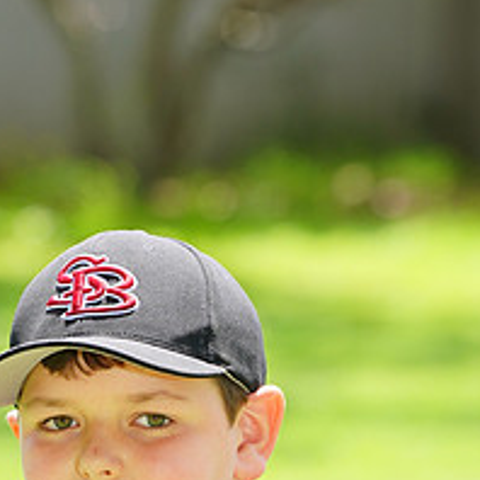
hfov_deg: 2.7
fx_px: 10370
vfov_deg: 2.6
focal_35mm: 661
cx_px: 145
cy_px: 638
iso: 200
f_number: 8
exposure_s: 1/160
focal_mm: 265
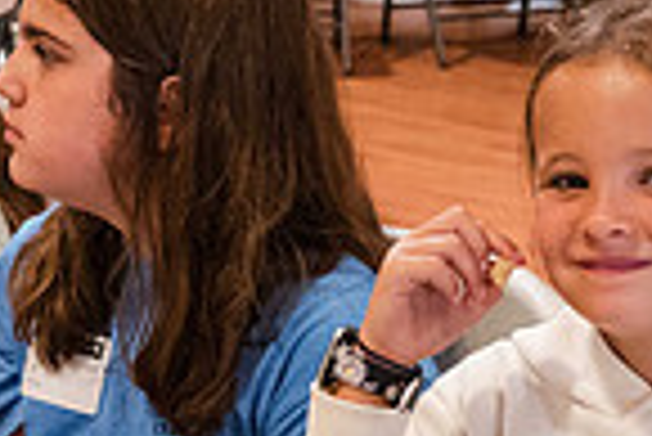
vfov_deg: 9.0
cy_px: 397
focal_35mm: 153
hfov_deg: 13.2
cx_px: 677
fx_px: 2774
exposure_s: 1/100
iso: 6400
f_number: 5
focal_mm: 35
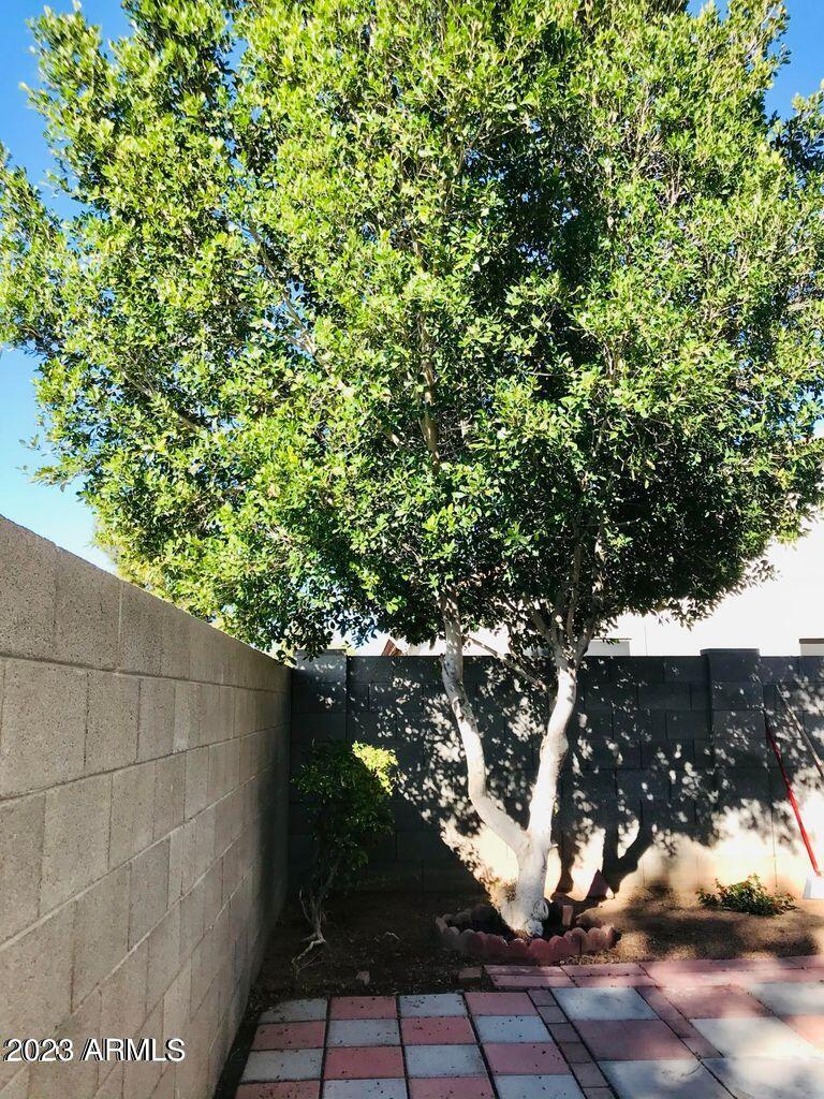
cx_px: 412
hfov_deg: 49.7
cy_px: 550
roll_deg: +0.3
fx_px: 889
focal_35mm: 28
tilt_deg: +10.2
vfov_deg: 63.4
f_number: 1.8
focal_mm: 3.99
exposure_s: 1/656
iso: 20
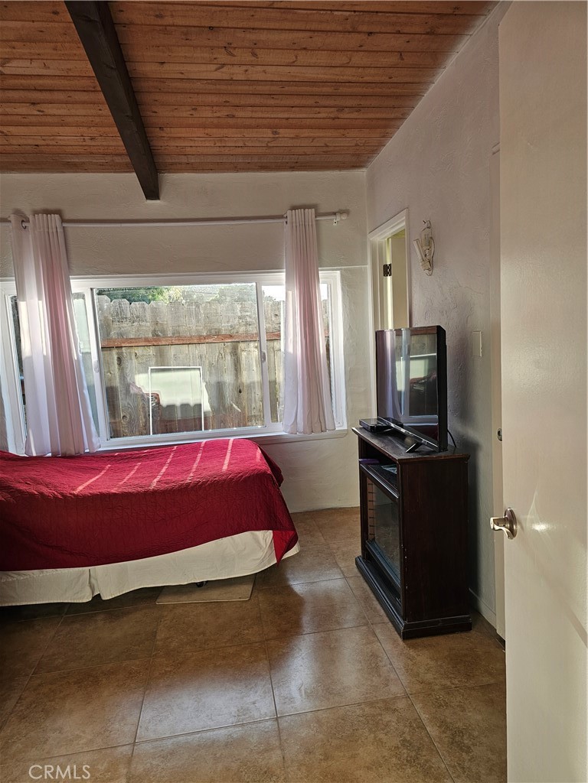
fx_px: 521
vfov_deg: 73.9
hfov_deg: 58.9
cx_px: 294
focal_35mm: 23
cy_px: 392
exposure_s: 1/120
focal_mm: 6.3
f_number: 1.7
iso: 32
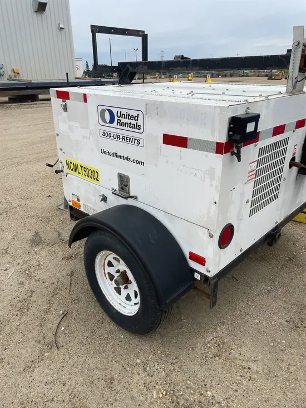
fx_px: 306
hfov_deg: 53.1
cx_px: 153
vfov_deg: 67.3
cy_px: 204
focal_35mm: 26
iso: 32
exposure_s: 1/1511
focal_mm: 4.2
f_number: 1.6
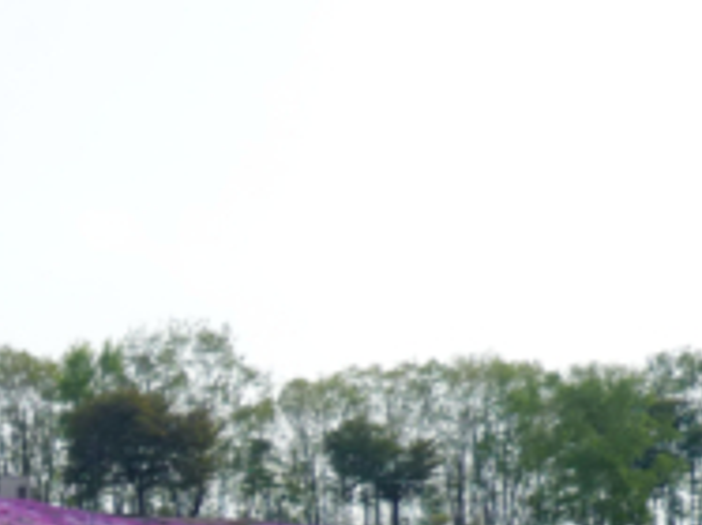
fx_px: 2473
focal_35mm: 122
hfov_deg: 15.1
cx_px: -312
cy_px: 750
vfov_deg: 11.7
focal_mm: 6.3
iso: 100
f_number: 2.9
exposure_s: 1/1000
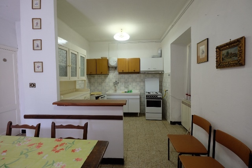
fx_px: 105
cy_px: 84
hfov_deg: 100.4
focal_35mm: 15
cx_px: 126
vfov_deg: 77.4
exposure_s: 1/30
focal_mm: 10
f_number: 4
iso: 800
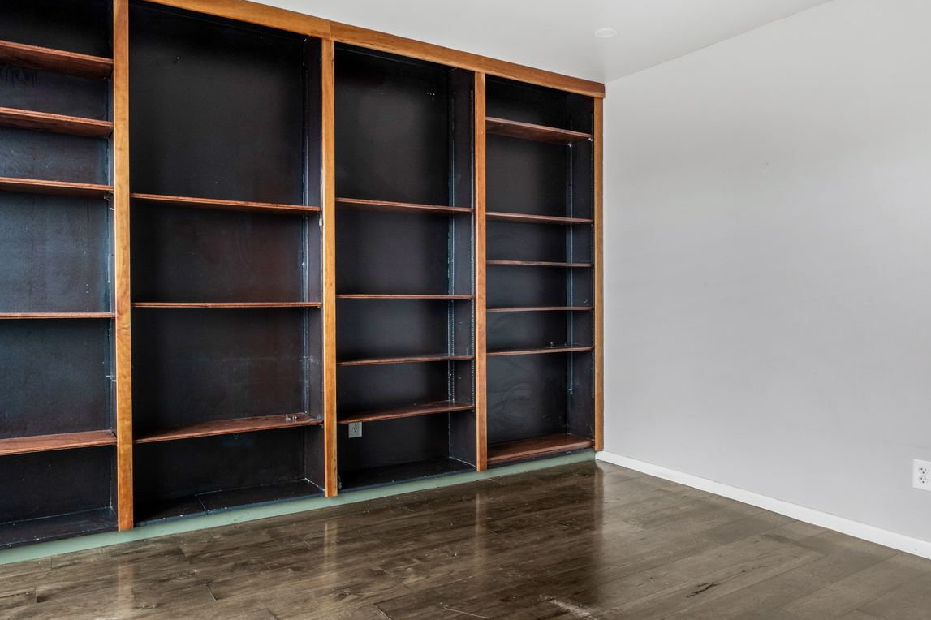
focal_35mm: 26
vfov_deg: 49.7
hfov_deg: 69.6
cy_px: 292
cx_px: 448
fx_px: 669
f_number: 9
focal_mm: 14.5
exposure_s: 1/15
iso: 200
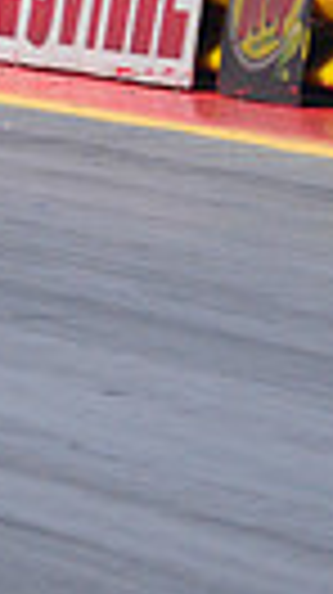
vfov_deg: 3.8
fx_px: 8923
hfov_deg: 2.1
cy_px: -230
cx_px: -922
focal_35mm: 567
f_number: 8
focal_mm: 82
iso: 1000
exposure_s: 1/1000
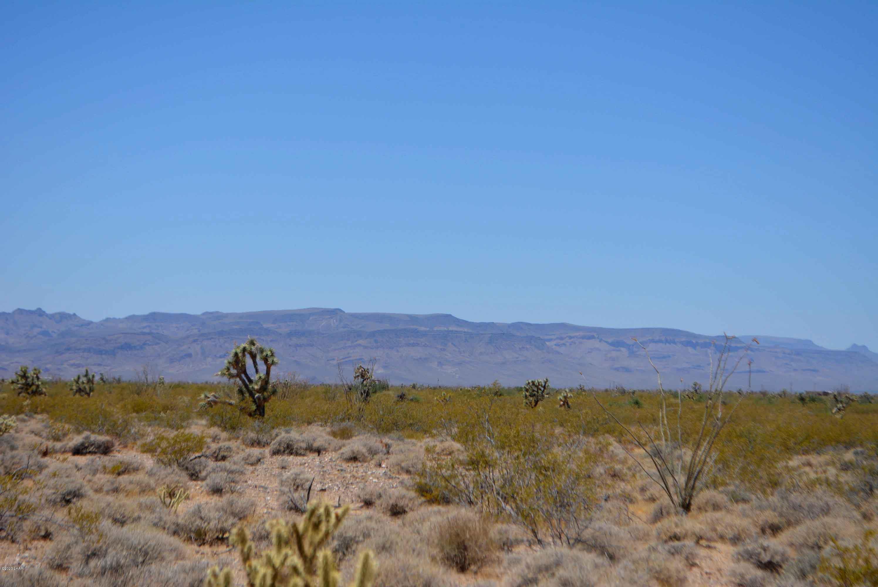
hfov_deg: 24.6
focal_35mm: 82
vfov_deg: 16.6
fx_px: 2014
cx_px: 439
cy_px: 294
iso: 400
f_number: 7.1
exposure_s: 1/2000
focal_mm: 55
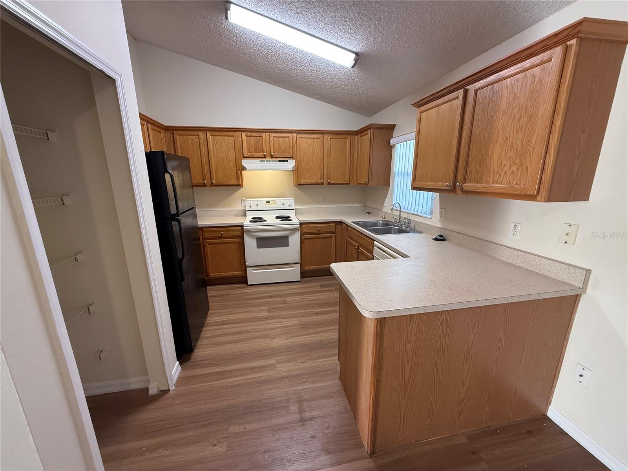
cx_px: 314
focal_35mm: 14
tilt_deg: -14.4
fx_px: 254
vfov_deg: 85.7
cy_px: 236
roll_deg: +0.2
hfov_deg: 102.1
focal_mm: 2.22
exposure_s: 1/60
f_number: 2.2
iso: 200
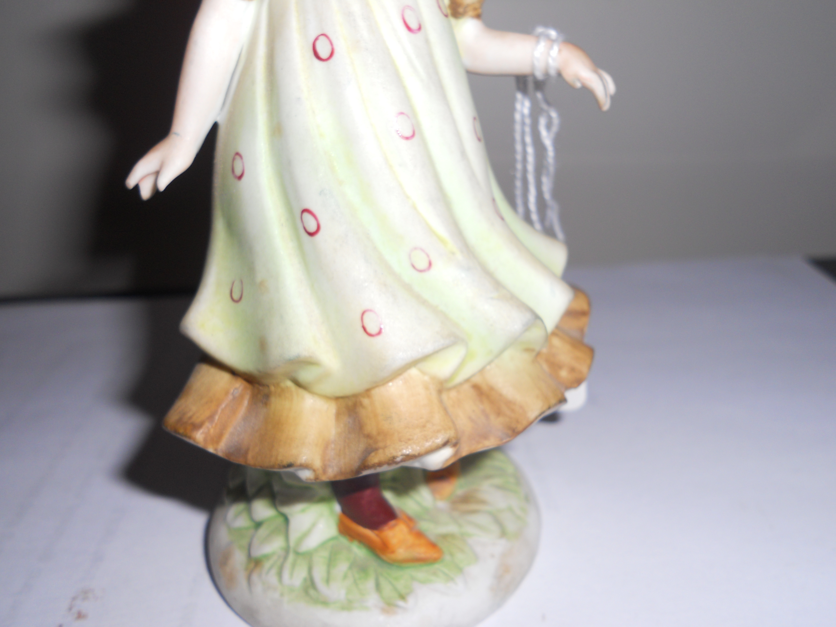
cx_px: 418
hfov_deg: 56.8
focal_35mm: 32
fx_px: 773
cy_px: 314
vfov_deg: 44.2
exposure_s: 1/25
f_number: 8.8
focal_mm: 5.8
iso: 80
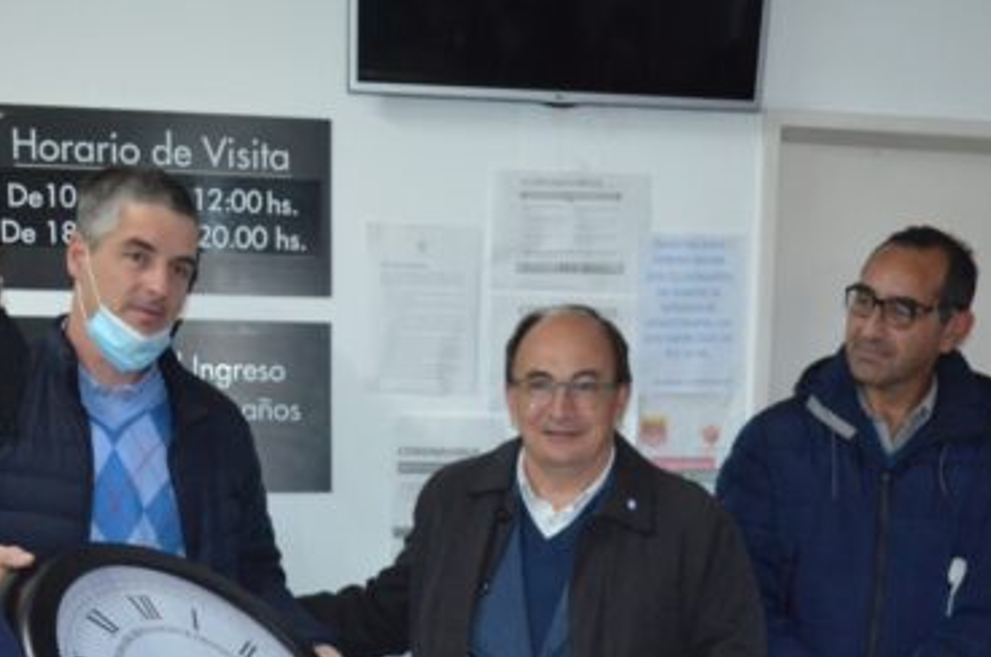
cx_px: 498
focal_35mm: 51
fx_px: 1401
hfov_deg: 38.9
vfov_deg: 25.4
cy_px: 615
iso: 3200
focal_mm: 18
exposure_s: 1/60
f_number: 3.5
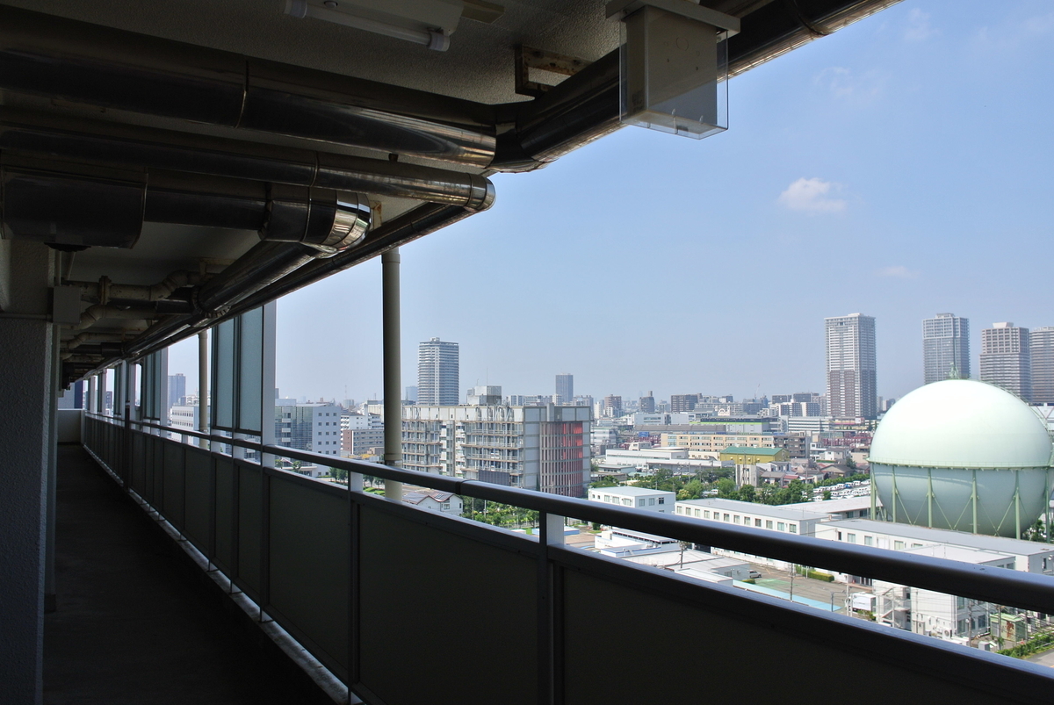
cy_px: 352
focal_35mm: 27
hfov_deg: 67.3
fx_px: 791
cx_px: 527
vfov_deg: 48.0
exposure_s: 1/640
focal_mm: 10
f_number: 4.5
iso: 100
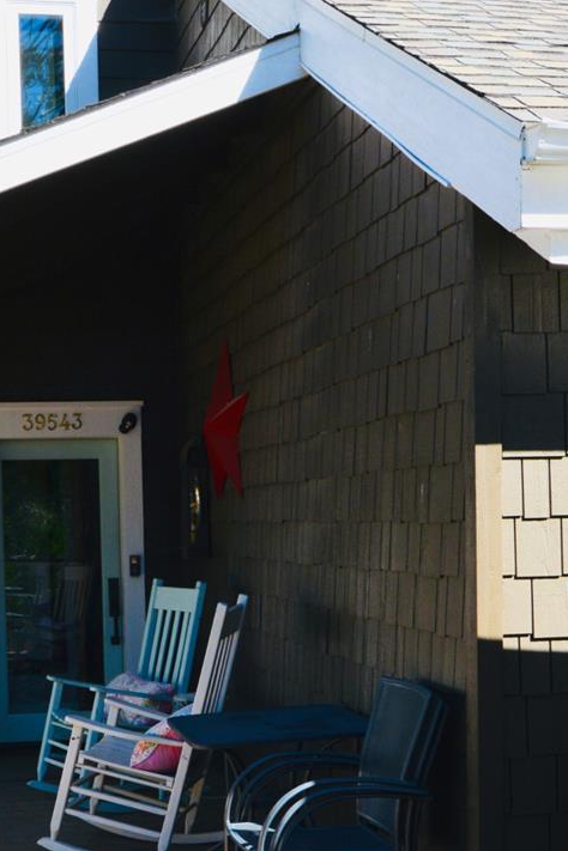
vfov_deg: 34.7
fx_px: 1349
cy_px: 573
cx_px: 155
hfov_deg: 23.6
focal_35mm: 57
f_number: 10
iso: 280
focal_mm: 18
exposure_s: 1/250
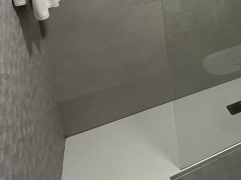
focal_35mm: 44
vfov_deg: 28.9
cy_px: -31
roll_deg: +0.7
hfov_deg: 33.9
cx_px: 295
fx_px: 306
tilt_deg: -12.7
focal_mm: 2.22
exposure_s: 1/100
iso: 250
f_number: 2.2
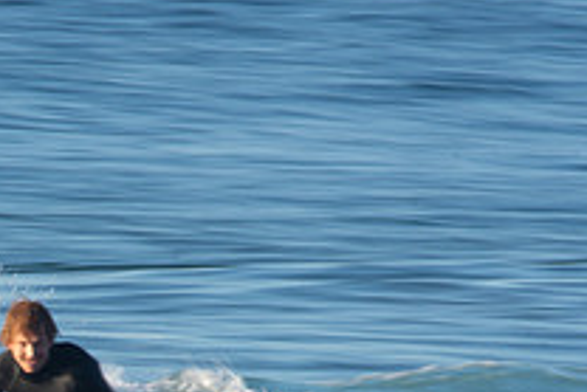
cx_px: -186
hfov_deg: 1.0
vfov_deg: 0.7
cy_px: 458
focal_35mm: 2091
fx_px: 34117
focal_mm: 500
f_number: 25
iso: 100
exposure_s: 1/15
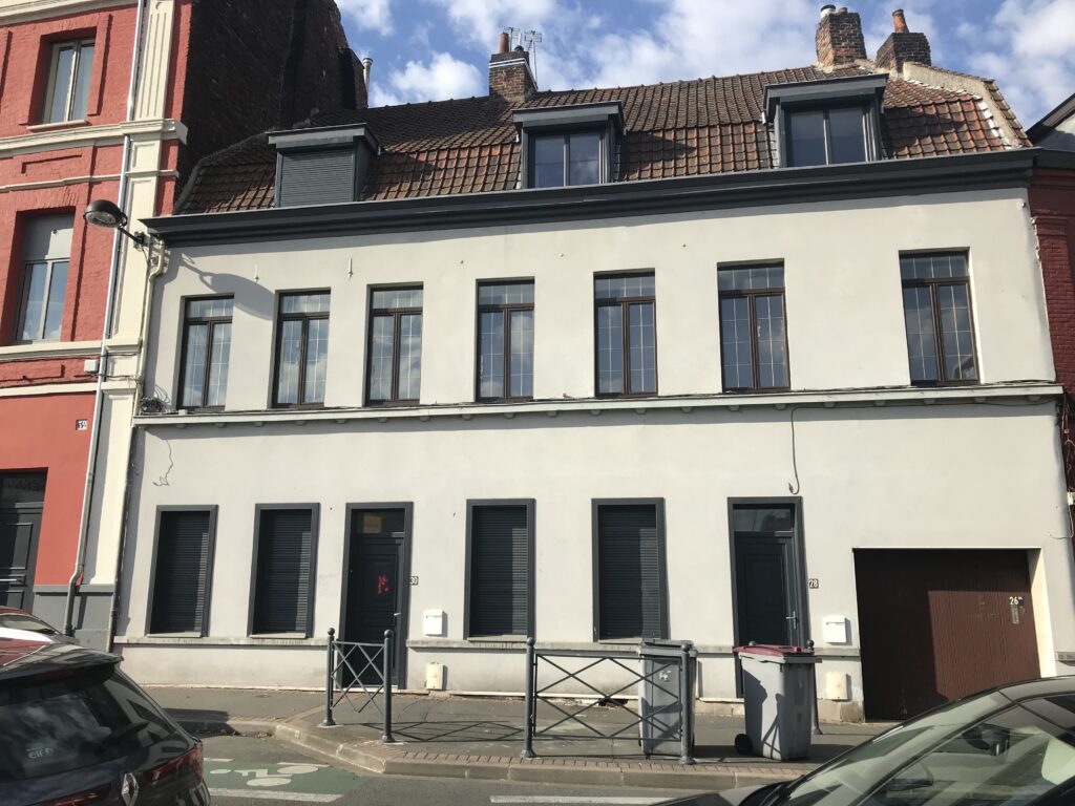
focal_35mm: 28
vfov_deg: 49.7
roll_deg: -0.3
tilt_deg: +12.3
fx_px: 870
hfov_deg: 63.4
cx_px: 538
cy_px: 403
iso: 20
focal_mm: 3.99
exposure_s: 1/1996
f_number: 1.8
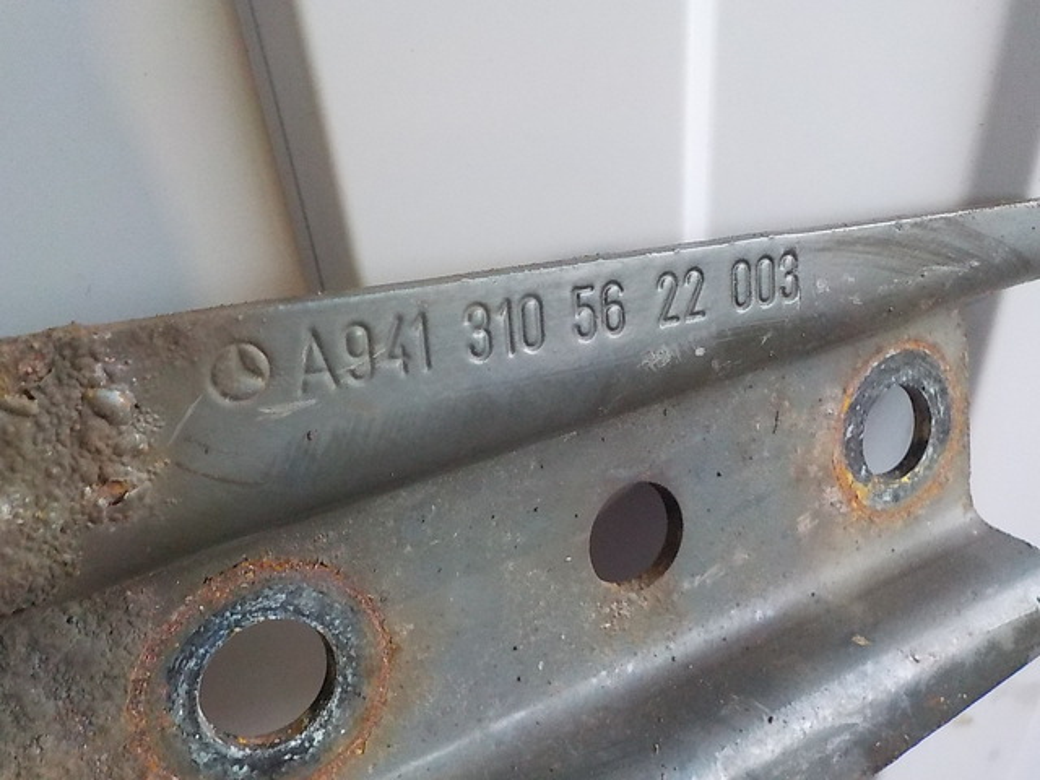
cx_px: 520
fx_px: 901
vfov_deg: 46.8
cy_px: 390
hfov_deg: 60.0
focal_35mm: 30
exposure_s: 1/40
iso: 800
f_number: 3.3
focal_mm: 4.1
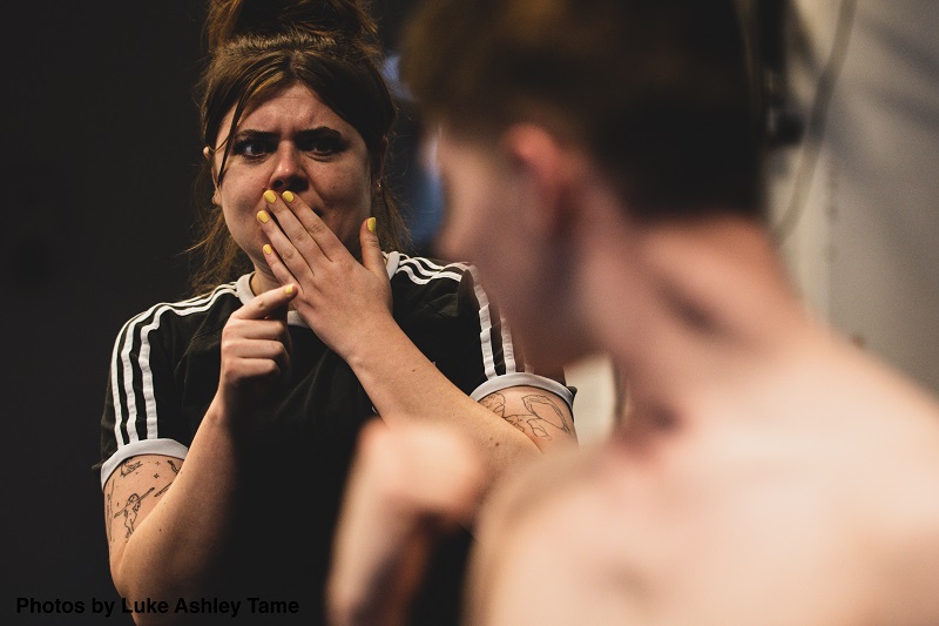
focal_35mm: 150
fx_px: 3911
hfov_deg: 13.7
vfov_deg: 9.1
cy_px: 313
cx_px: 470
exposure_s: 1/250
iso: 1000
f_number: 1.8
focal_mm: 75
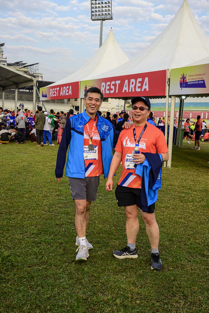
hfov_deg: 33.4
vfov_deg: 48.5
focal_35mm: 40
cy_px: 156
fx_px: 348
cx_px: 104
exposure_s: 1/640
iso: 720
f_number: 8
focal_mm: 40
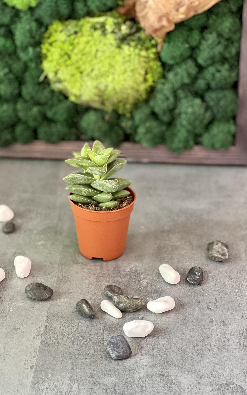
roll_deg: -0.5
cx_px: 103
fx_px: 883
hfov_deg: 15.9
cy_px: 198
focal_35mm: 82
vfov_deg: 25.2
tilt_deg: -27.1
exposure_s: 1/26
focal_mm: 9
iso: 400
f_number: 2.8
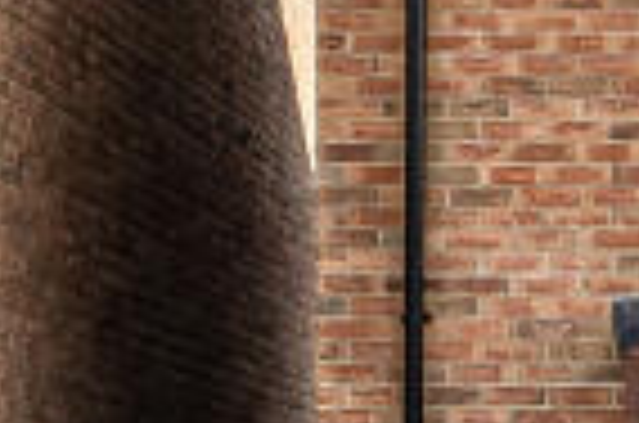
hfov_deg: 8.2
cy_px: 70
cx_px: 1040
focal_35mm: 246
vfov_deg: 5.6
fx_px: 4357
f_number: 8
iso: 400
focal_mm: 23
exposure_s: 1/800
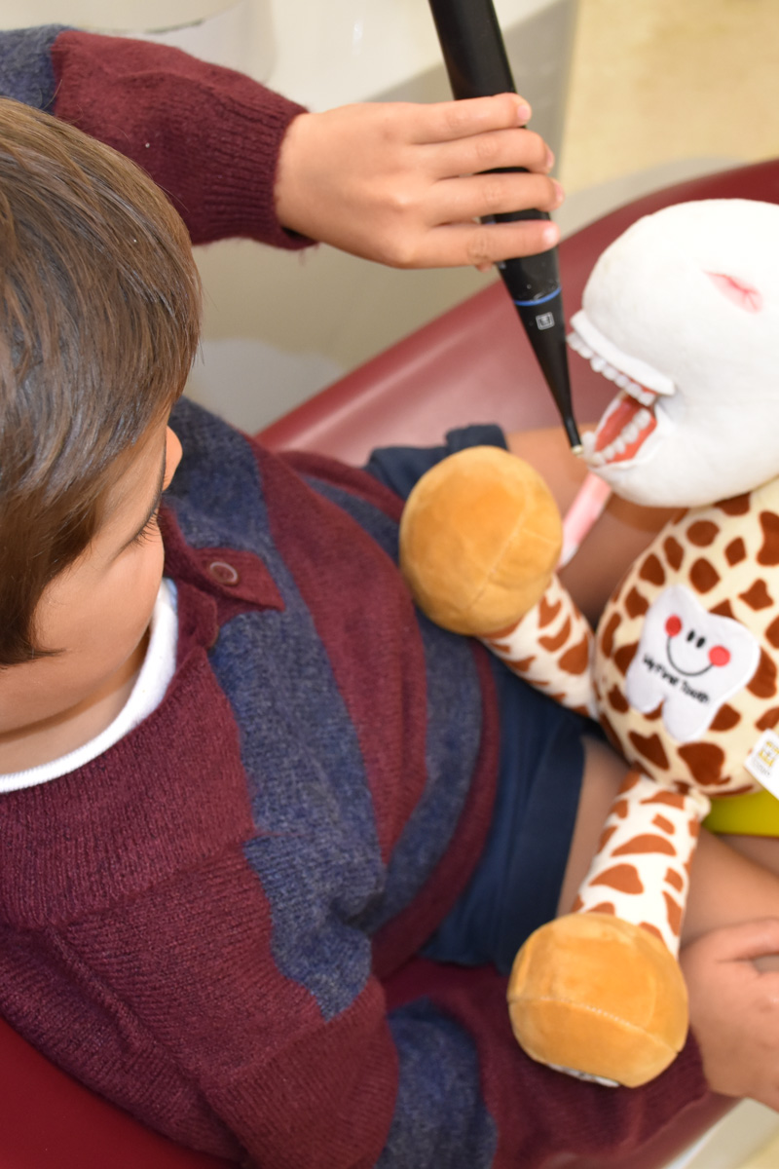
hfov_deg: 38.4
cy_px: 584
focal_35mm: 34
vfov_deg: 55.1
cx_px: 390
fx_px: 1120
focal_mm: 23
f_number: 5.6
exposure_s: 1/125
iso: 800
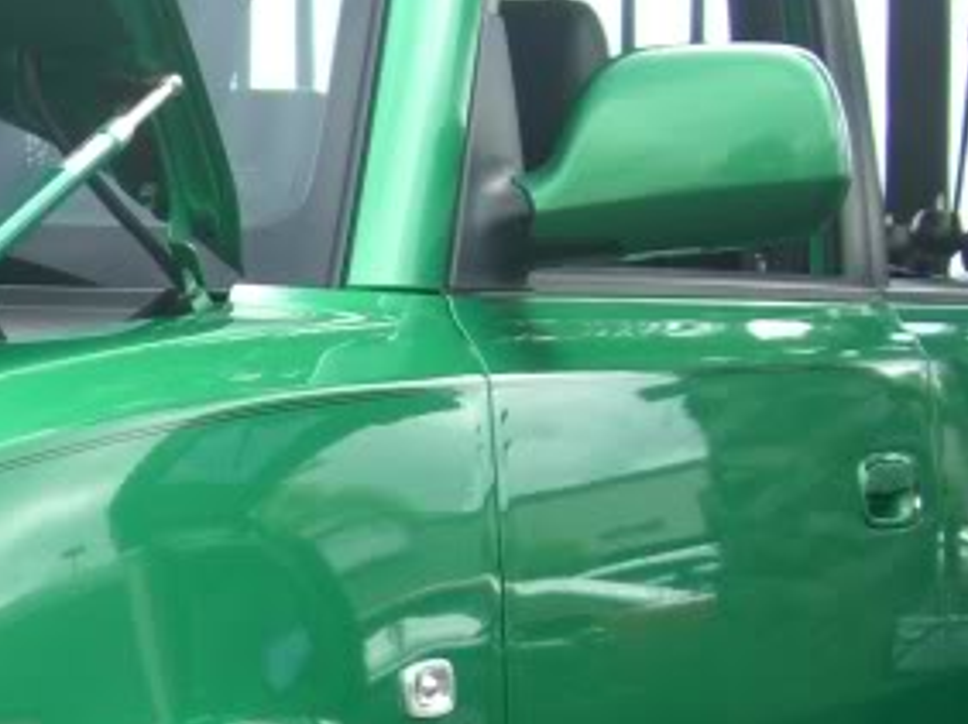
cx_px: -343
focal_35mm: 138
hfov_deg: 13.7
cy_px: 813
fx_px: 3856
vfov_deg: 10.6
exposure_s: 1/250
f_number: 2.8
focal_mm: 7.9
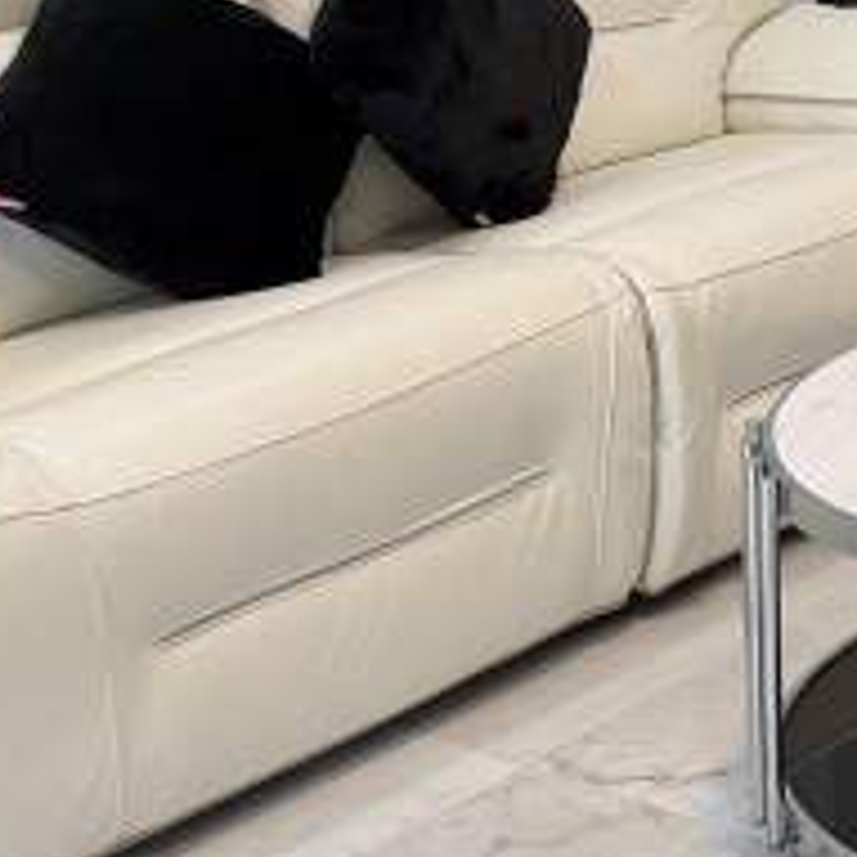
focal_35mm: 89
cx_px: 1229
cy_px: -206
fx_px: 2493
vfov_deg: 18.4
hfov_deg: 17.8
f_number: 1.78
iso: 160
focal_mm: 6.76
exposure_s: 1/120
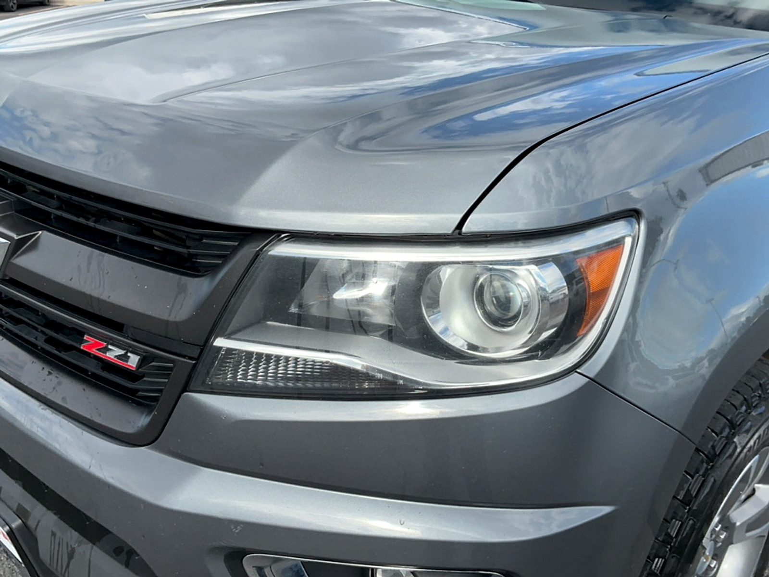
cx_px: 384
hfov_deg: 60.0
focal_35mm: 30
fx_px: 666
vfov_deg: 46.8
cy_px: 288
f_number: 1.8
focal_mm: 3
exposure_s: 1/829
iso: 25
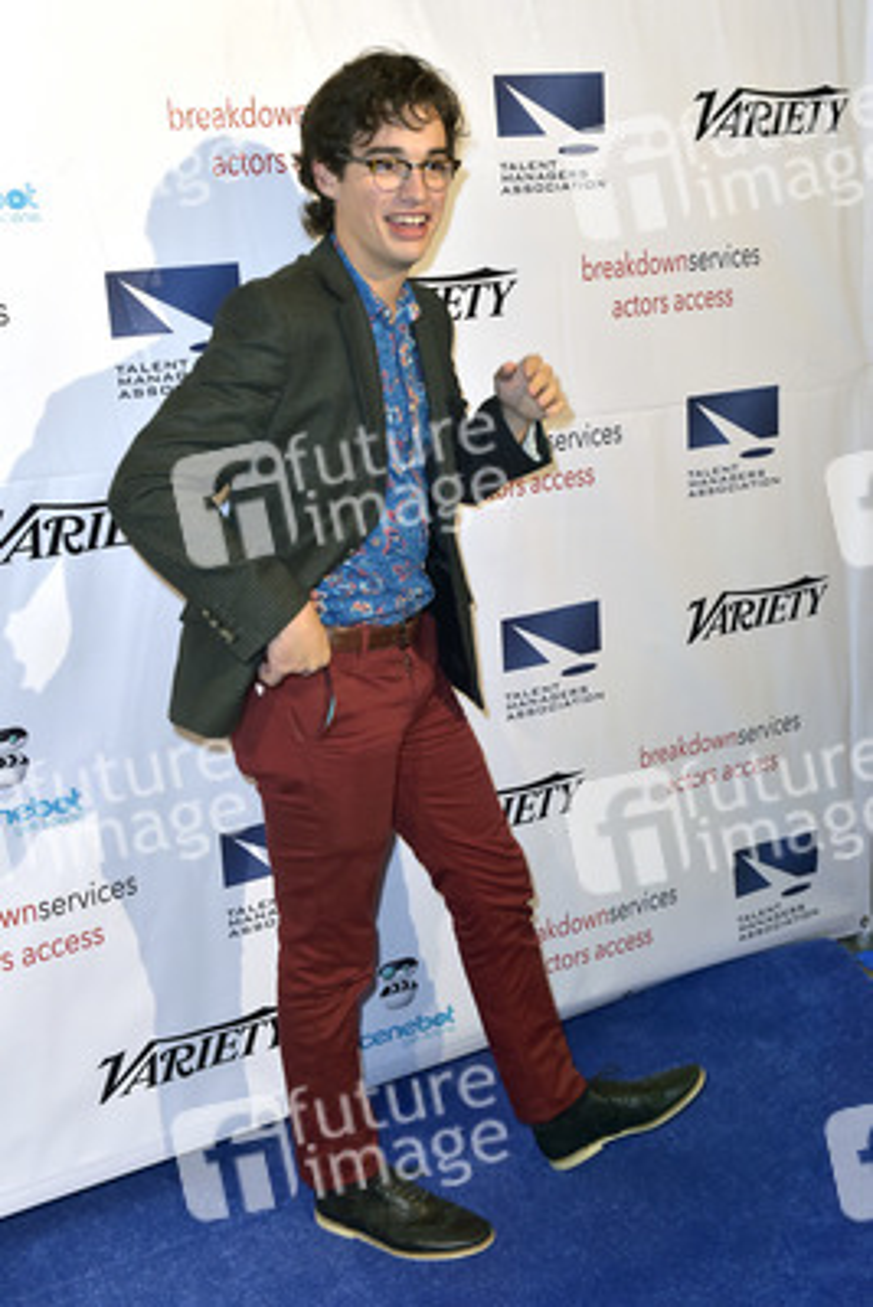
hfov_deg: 33.4
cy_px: 654
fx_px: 1454
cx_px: 436
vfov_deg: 48.4
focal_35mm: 40
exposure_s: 1/320
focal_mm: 40
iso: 400
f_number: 4.5
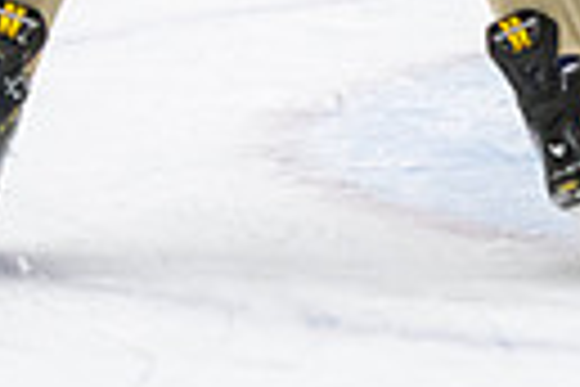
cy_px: -385
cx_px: 1114
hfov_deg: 3.5
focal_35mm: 586
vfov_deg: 2.3
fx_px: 9440
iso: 3200
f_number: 2.8
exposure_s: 1/640
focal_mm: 116
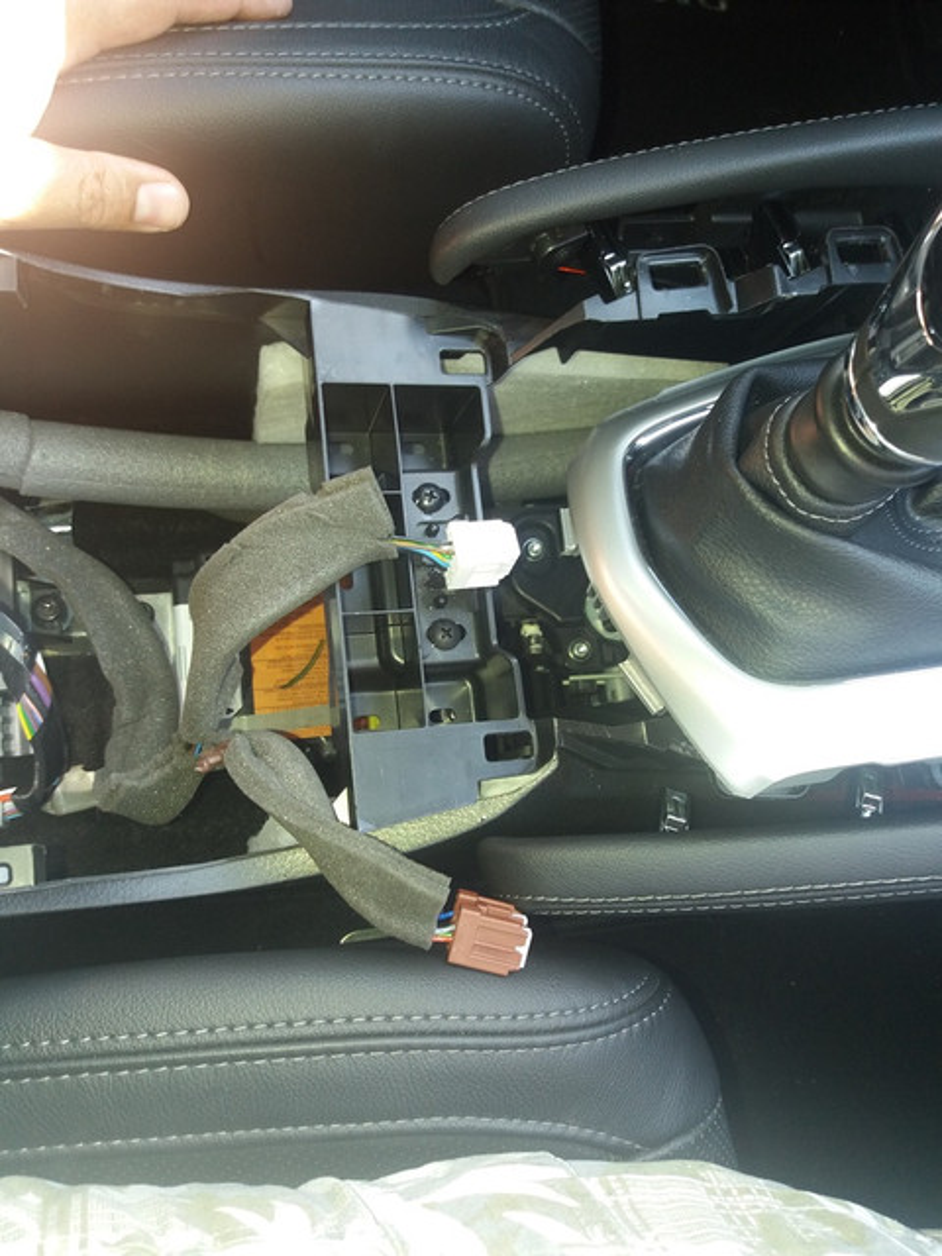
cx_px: 471
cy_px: 628
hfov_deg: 49.7
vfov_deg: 63.4
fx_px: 1016
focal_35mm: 28
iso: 64
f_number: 1.9
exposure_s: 1/35
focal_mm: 3.7
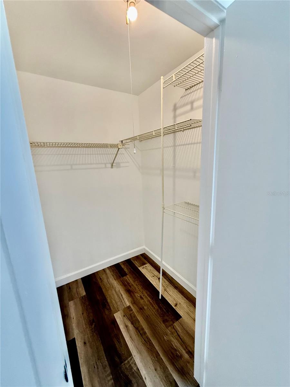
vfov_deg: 102.1
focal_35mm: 14
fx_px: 156
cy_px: 194
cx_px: 145
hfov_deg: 85.7
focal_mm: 2.22
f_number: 2.2
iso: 160
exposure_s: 1/60
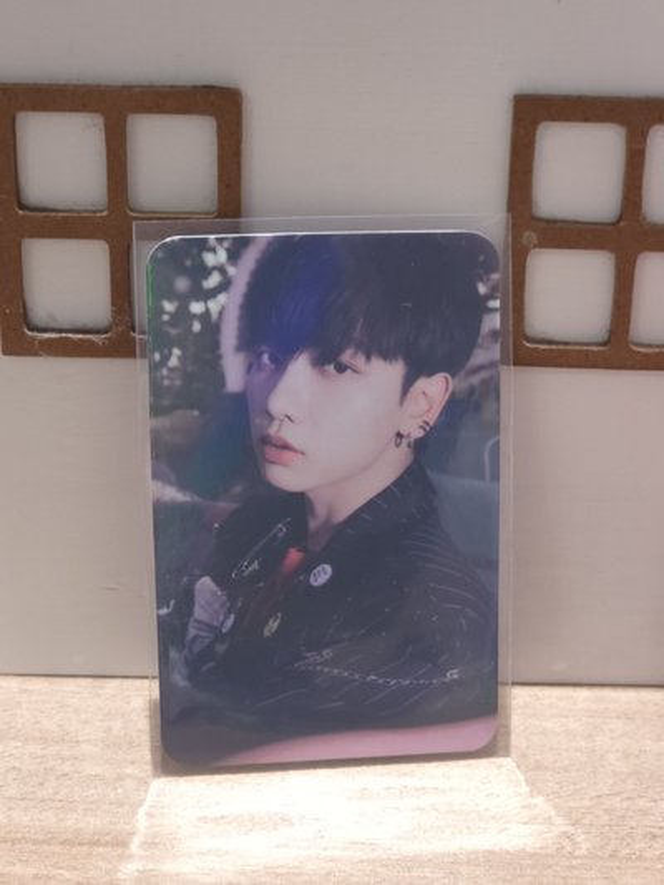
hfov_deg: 21.3
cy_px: 442
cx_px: 332
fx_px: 1764
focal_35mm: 69
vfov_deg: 28.2
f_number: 2.4
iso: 250
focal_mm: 7
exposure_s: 1/30
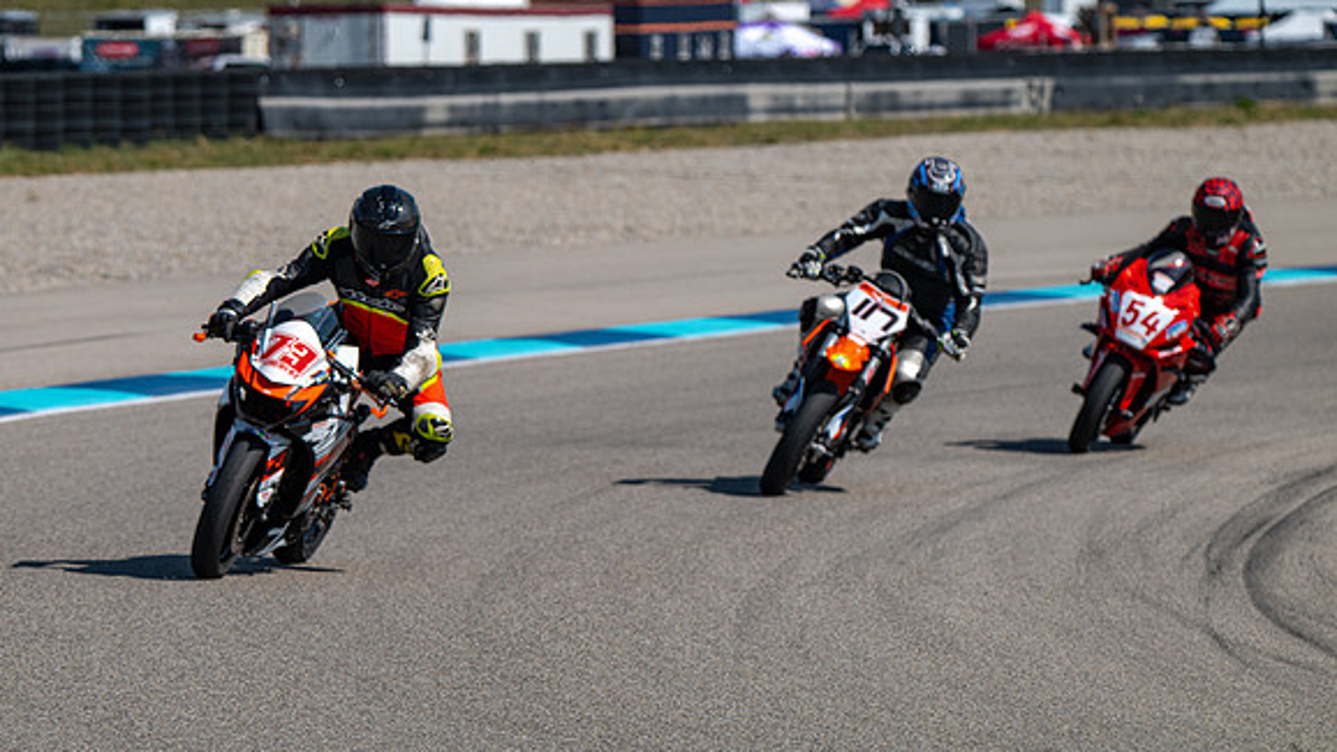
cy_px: 401
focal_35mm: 266
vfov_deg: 4.6
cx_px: 491
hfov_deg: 8.1
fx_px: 9429
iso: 100
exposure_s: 1/1250
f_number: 5.6
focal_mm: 200
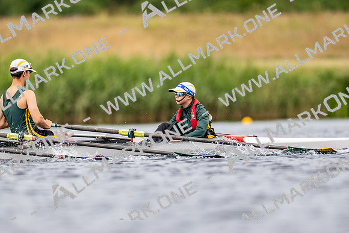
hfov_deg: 2.3
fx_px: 8731
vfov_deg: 1.5
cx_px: 174
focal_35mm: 900
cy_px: 116
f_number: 4
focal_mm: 600
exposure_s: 1/2500
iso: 360
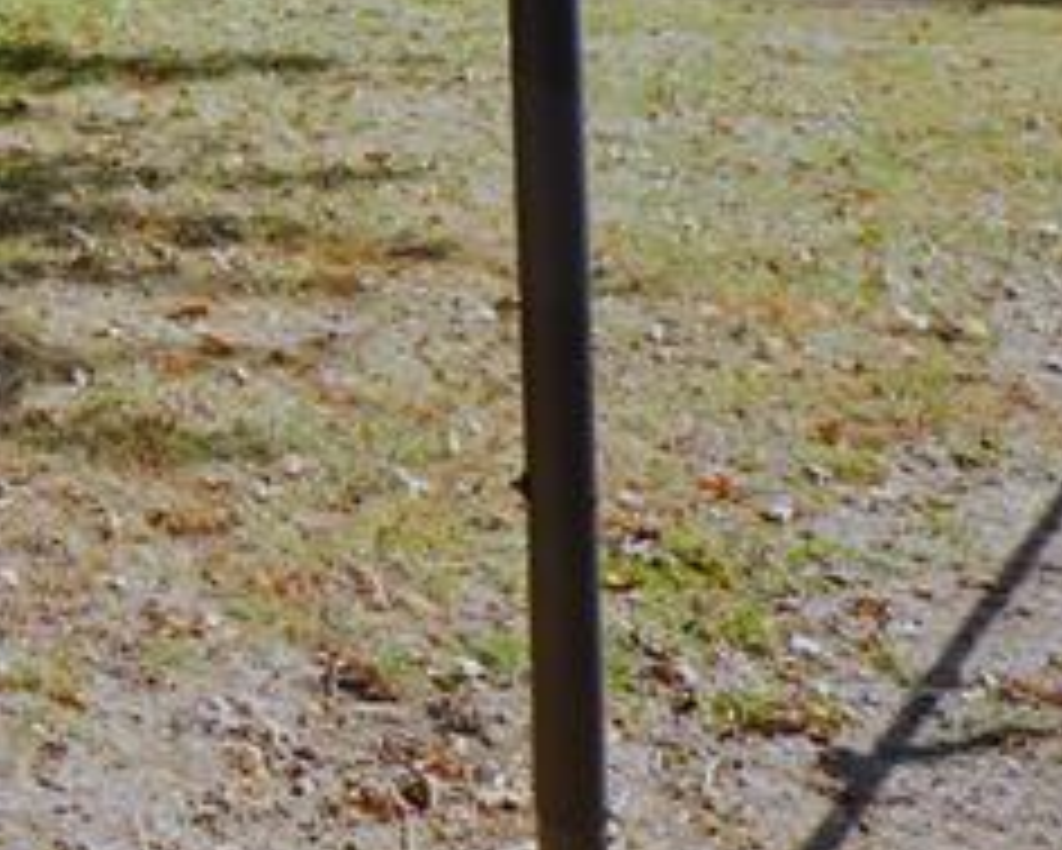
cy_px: -508
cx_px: -868
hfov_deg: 20.1
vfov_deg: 19.2
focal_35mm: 67
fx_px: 2108
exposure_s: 1/125
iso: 100
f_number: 8
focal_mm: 11
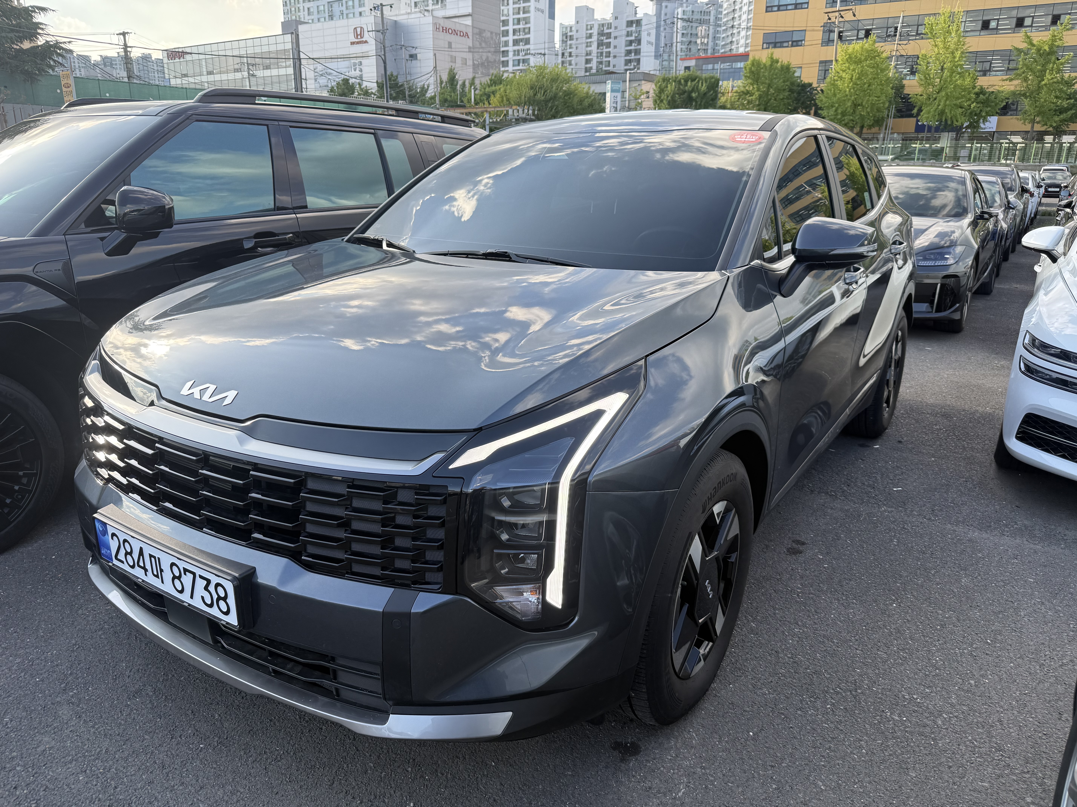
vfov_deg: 56.8
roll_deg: -1.1
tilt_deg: -16.7
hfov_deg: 71.6
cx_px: 538
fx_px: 747
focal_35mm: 24
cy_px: 404
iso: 80
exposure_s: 1/772
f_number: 1.78
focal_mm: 6.76
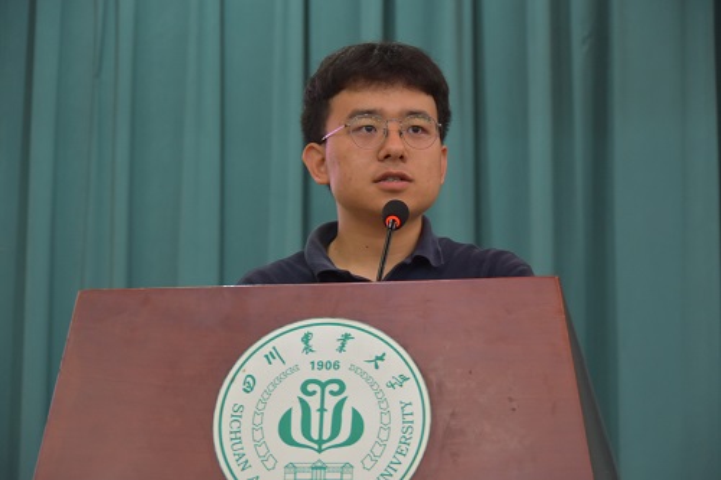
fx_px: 2703
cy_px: 240
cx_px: 360
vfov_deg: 10.2
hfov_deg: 15.2
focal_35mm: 135
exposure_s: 1/40
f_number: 5.6
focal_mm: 90
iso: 1000
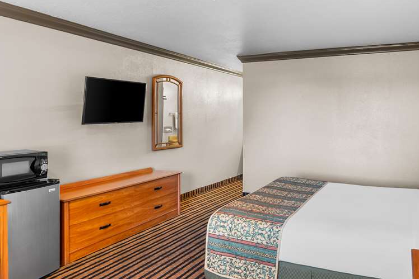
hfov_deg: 68.8
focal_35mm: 26
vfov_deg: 49.0
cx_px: 246
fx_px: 303
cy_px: 179
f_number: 8
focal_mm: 19
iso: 200
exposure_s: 1.6
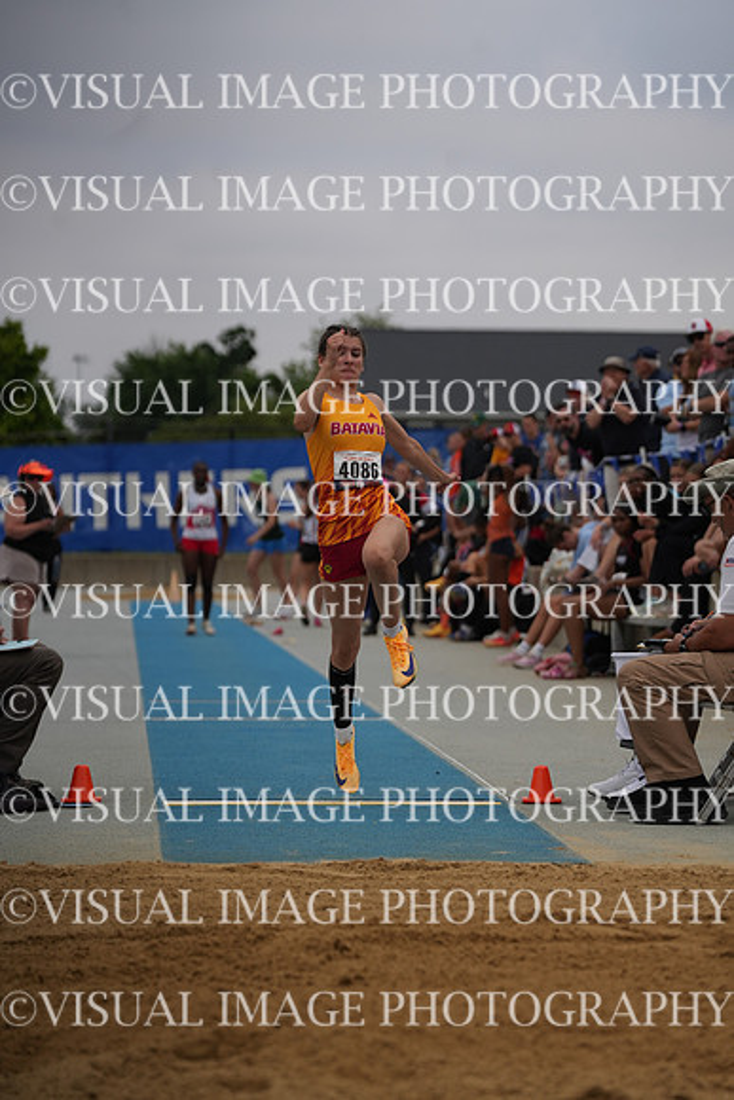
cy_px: 550
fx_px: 4218
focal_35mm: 138
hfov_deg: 9.9
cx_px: 367
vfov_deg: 14.9
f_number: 4
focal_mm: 138
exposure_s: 1/8000
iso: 400
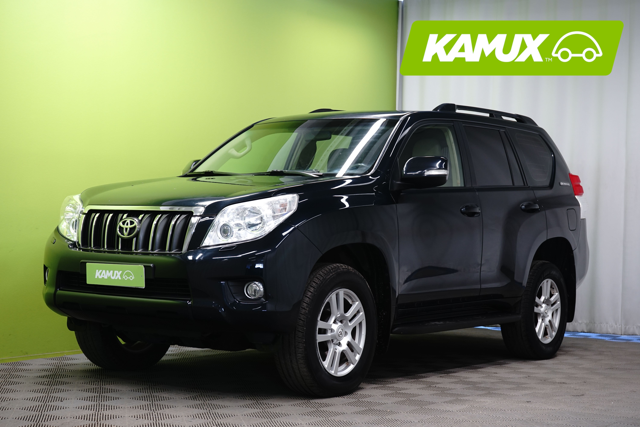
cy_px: 214
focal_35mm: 62
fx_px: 1102
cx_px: 320
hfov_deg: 32.4
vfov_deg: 21.9
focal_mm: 62
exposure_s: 1/6
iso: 500
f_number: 8
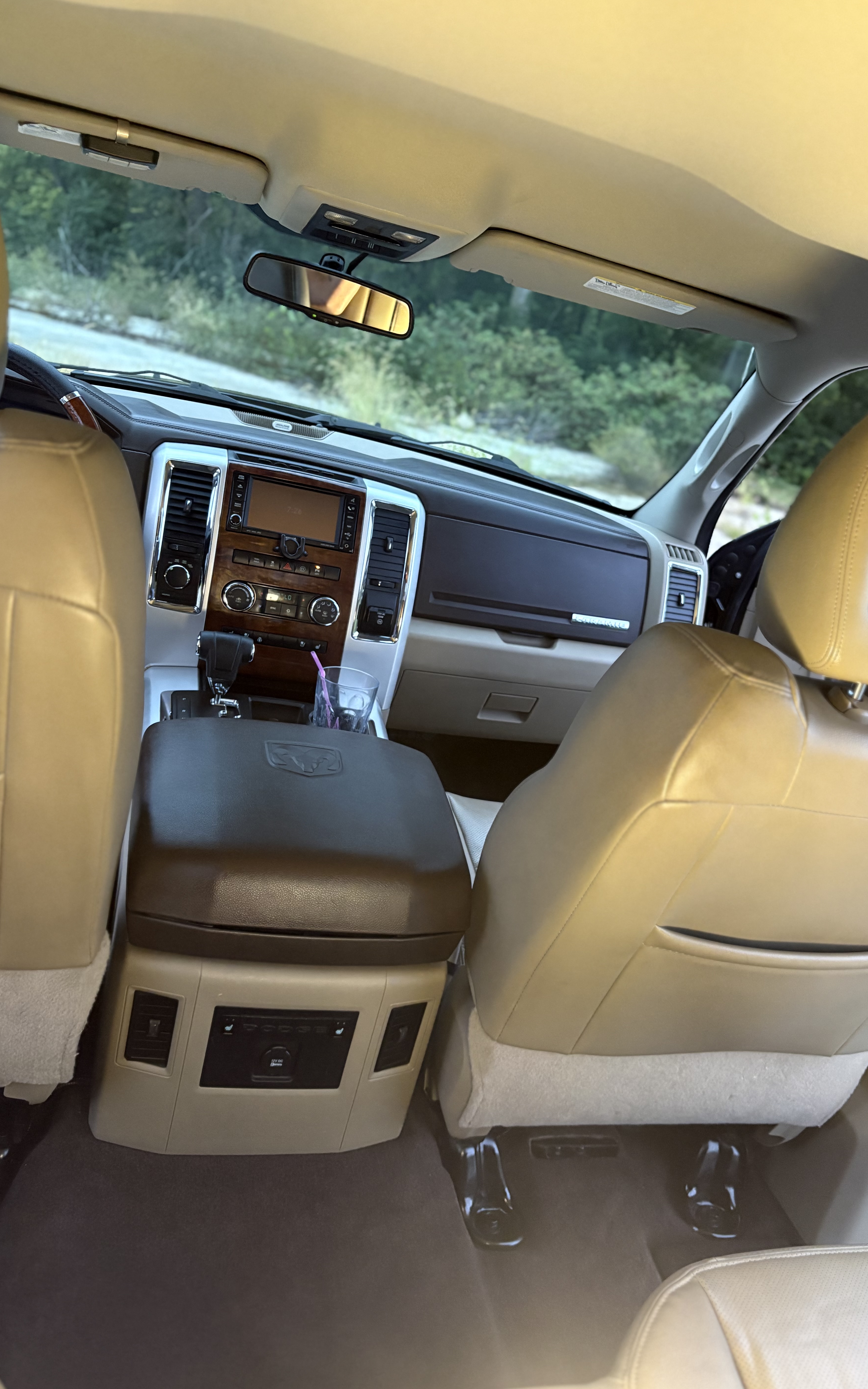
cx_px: 519
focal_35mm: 28
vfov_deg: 66.5
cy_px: 688
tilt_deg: -17.9
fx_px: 1060
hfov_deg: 44.3
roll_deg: -15.5
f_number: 1.6
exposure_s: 1/54
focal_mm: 5.96
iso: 500
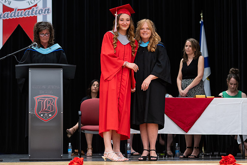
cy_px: 83
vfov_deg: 12.5
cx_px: 124
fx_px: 751
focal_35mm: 109
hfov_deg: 18.7
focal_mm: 85
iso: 1000
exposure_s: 1/200
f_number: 2.8
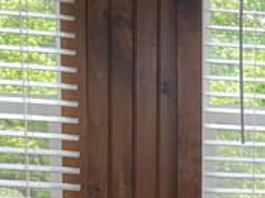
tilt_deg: -11.1
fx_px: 1156
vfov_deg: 9.5
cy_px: 310
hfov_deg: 12.3
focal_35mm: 151
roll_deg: -3.1
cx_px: 429
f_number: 1.5
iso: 32
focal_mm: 5.7
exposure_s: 1/130
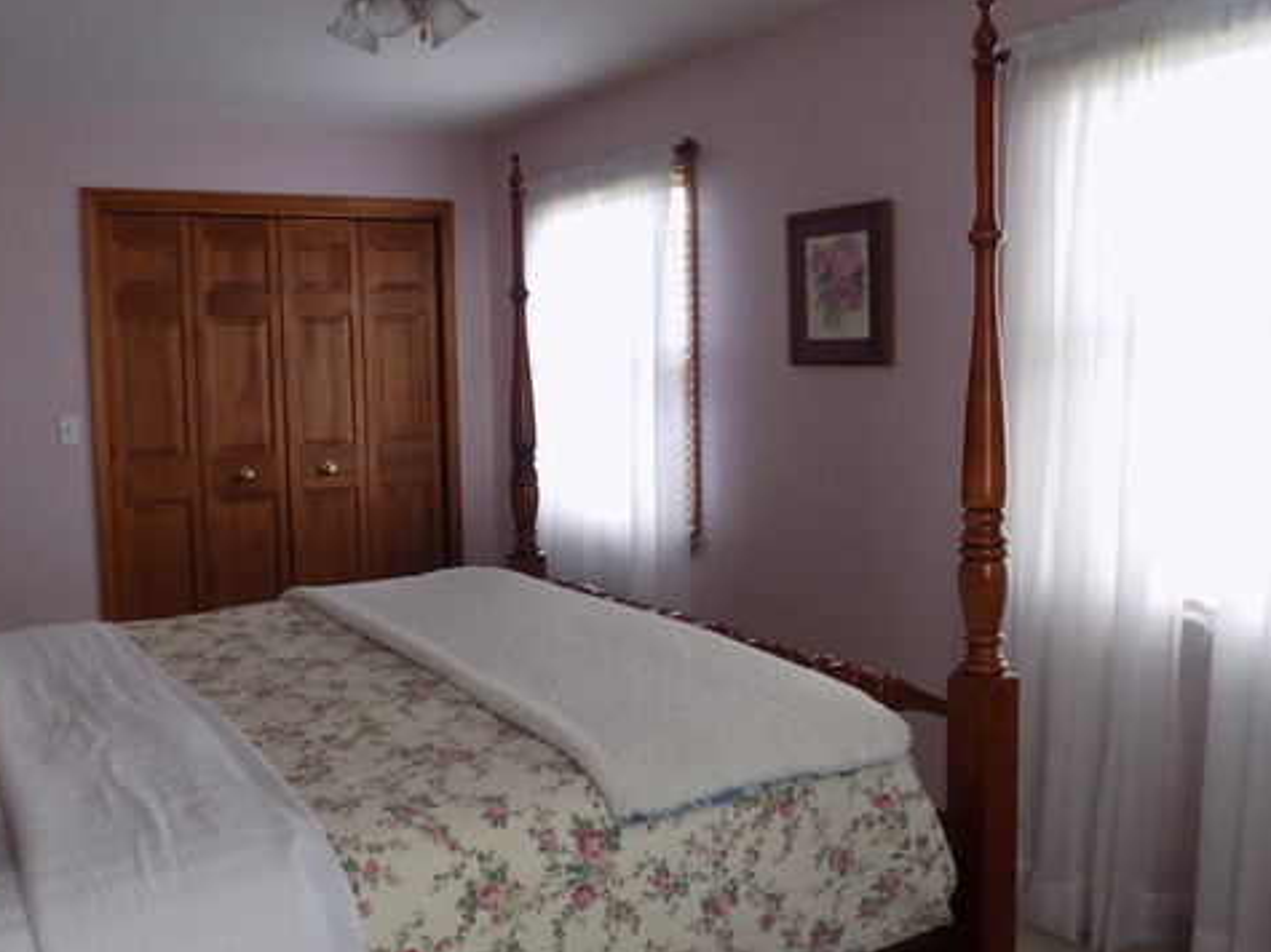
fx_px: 1138
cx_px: 476
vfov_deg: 45.4
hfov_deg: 57.6
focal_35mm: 31
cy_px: 444
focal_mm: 4
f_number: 3.1
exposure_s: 1/30
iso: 250
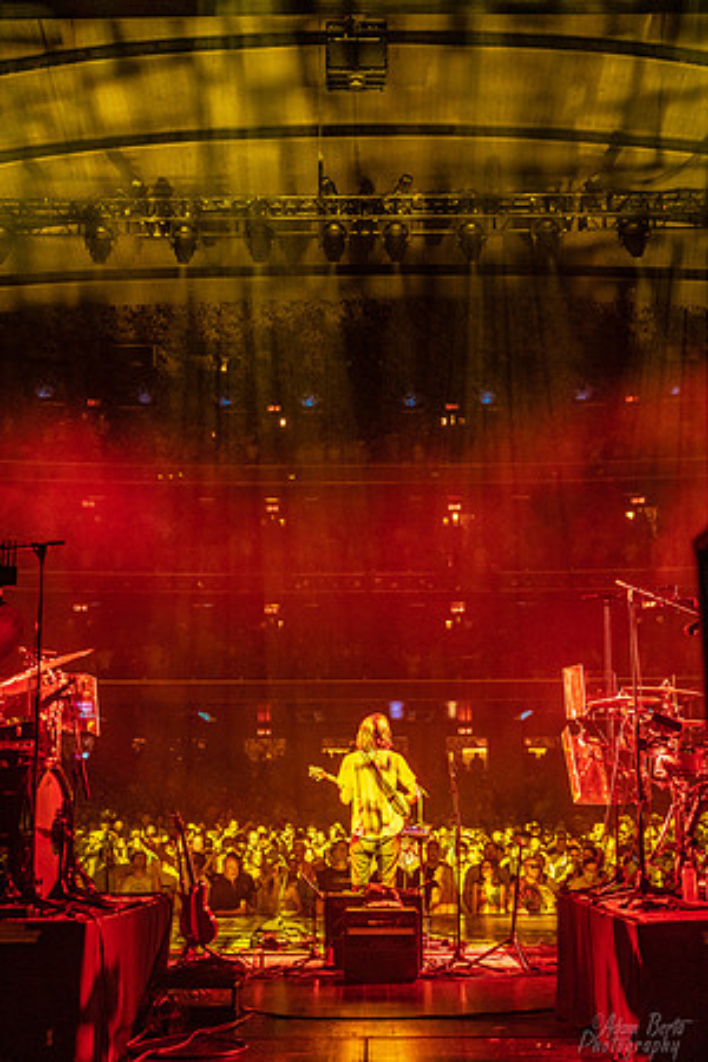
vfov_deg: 42.7
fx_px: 1357
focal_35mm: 46
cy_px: 531
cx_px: 354
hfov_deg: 29.2
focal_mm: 46
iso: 5000
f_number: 2.8
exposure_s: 1/200
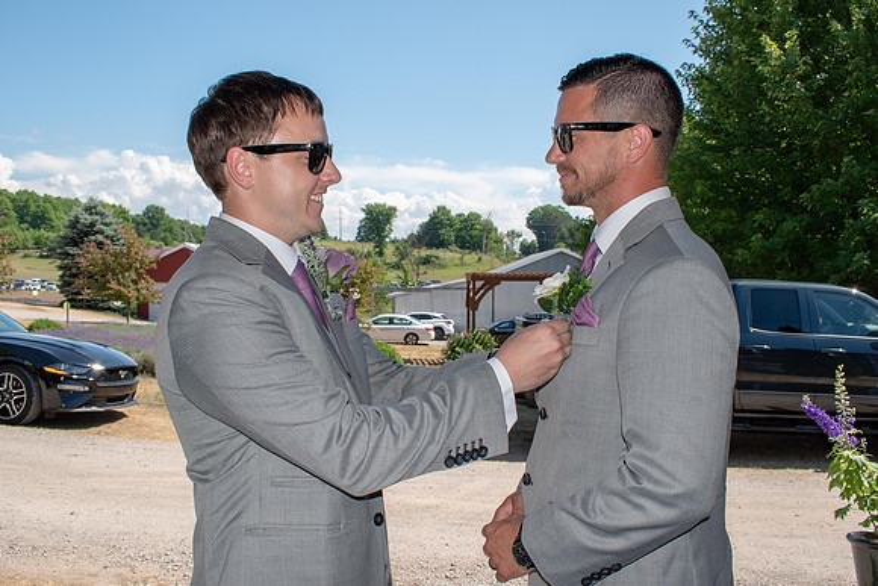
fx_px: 805
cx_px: 439
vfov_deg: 40.0
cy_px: 293
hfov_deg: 57.2
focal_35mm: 33
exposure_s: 1/200
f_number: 8
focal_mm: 22
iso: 100
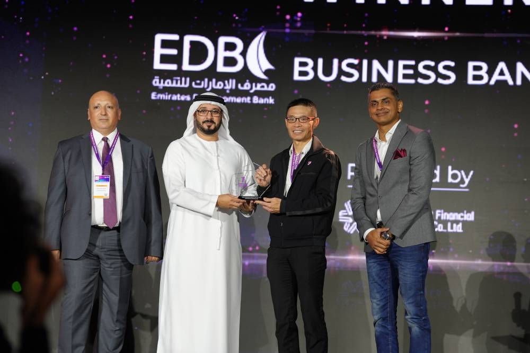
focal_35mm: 117
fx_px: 1723
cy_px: 176
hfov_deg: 17.5
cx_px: 265
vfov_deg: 11.7
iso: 500
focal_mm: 117
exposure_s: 1/160
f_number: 4
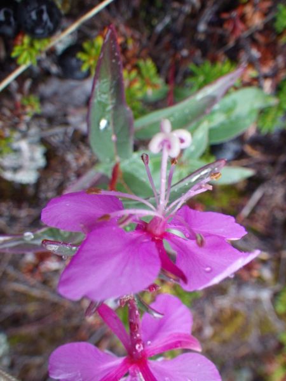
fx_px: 375
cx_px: 143
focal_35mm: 34
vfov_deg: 54.0
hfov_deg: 41.8
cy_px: 190
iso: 400
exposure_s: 1/50
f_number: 3.8
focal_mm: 6.1
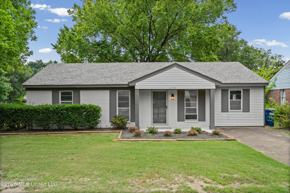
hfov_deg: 61.9
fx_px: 242
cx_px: 145
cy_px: 96
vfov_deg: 43.6
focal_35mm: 30
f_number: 9.5
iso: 1000
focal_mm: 30
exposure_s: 1/250
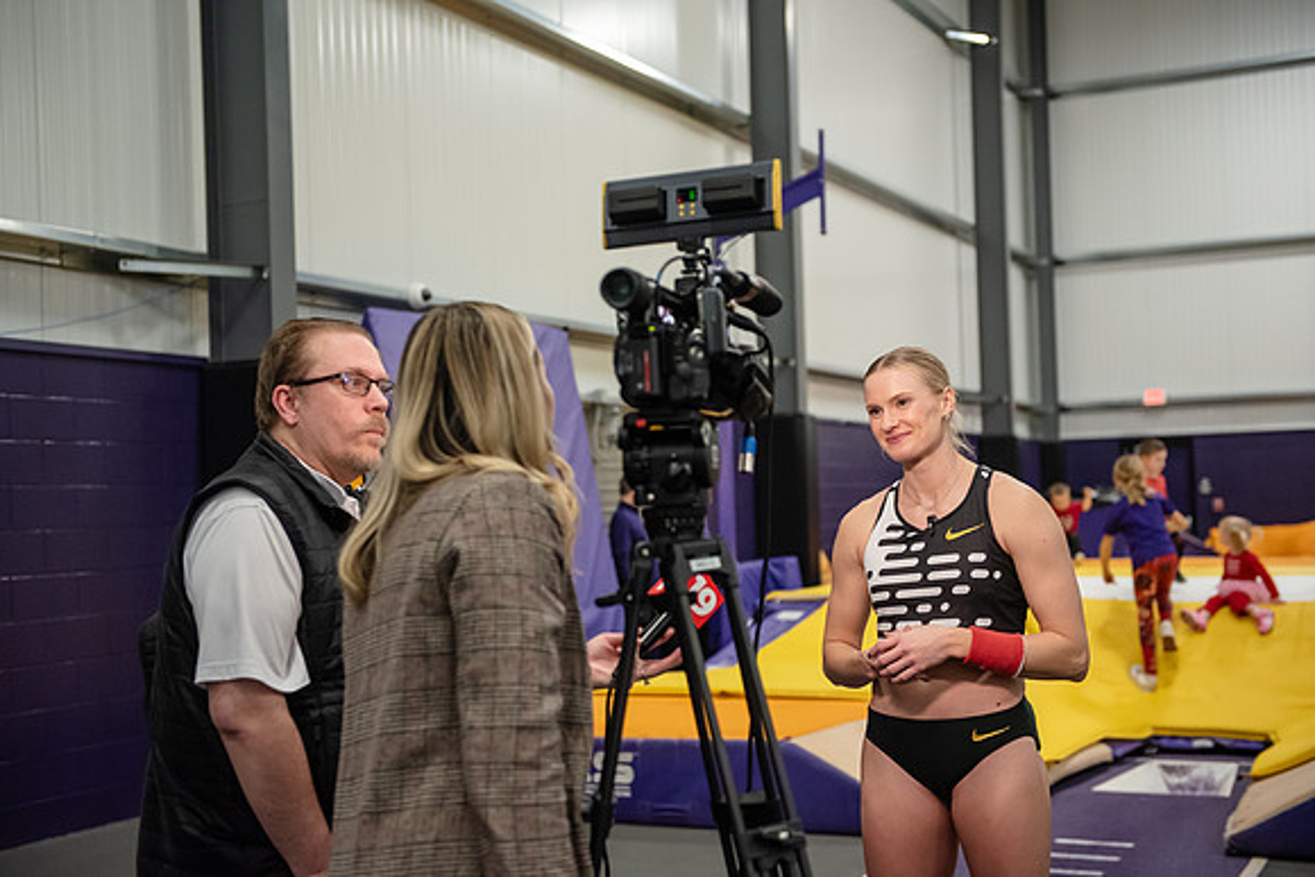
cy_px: 438
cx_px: 658
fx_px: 1900
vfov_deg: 26.0
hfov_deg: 38.2
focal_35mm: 52
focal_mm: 52
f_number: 3.2
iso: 4000
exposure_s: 1/400
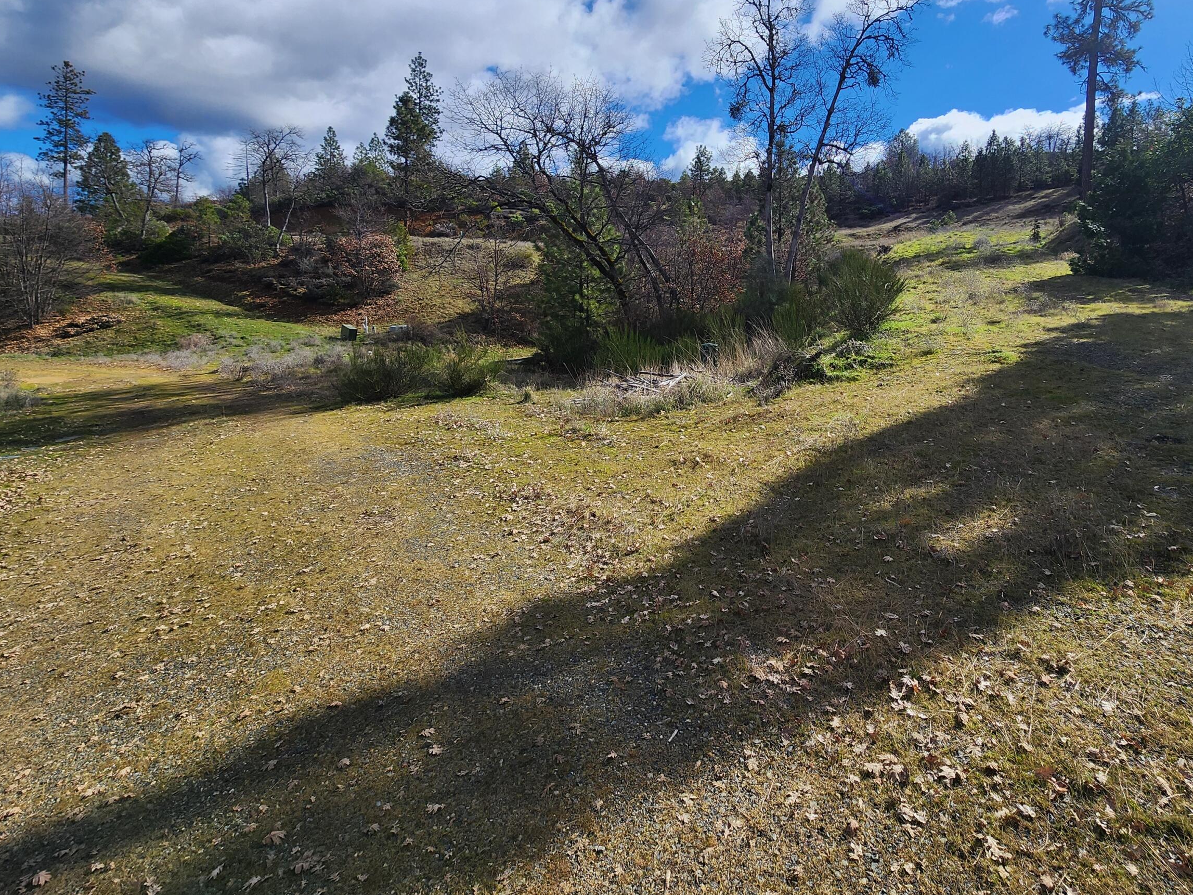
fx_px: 586
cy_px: 313
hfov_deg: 90.3
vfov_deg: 72.9
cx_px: 689
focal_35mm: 17
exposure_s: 1/2607
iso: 50
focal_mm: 2.2
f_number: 2.2
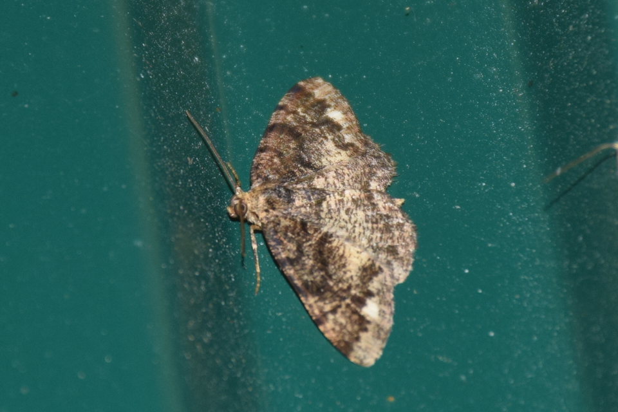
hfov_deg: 9.8
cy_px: 206
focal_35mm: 210
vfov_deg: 6.5
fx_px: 3605
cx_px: 309
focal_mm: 140
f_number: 7.1
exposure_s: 1/60
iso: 320
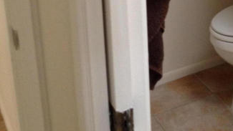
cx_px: 206
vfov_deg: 12.6
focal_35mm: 90
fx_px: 556
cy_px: -81
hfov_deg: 23.1
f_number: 2.4
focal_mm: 4.28
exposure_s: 1/20
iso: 200
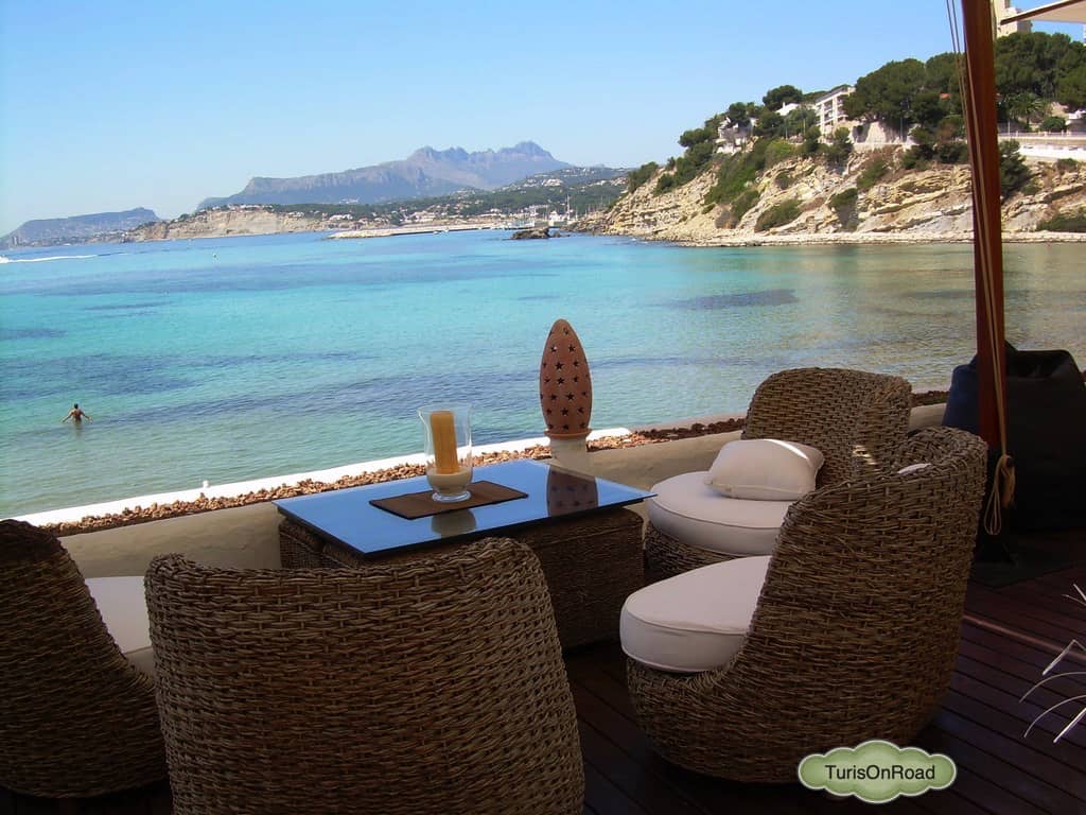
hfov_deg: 49.0
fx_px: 1192
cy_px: 408
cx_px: 543
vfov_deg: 37.7
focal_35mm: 38
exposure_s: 1/324
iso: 50
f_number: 4.6
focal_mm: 6.3
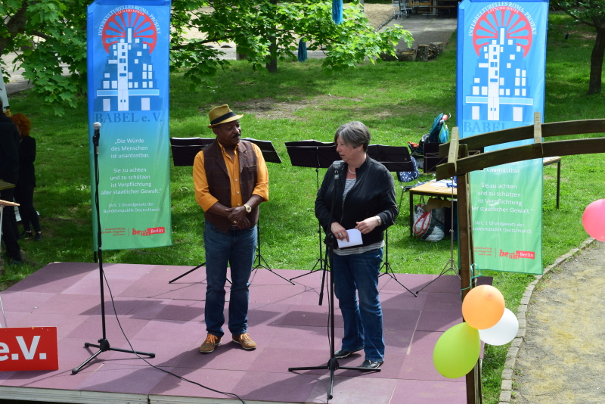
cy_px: 202
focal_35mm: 63
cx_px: 302
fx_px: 1059
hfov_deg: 31.9
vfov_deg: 21.6
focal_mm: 42
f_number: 10
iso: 400
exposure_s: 1/250
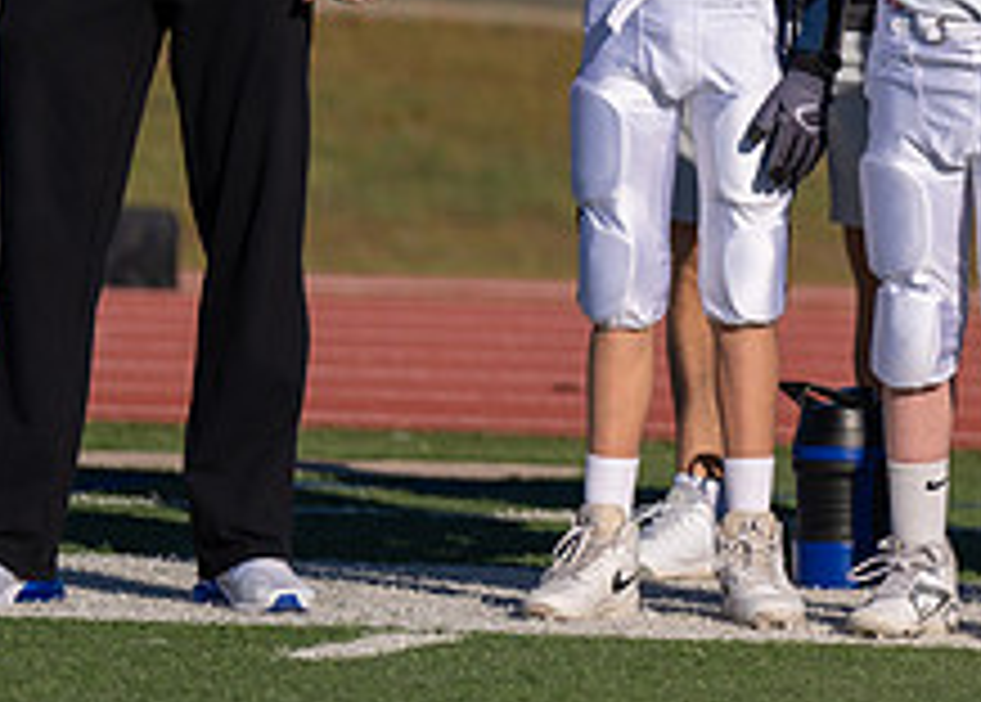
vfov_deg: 3.9
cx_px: 1297
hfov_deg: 5.4
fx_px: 10343
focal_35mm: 371
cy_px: -163
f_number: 2.8
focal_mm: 131
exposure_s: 1/5000
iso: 100
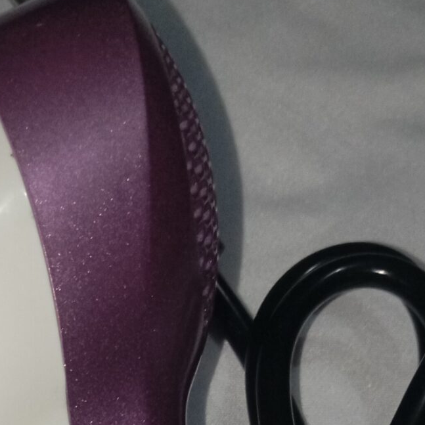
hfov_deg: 16.7
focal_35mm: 98
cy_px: 810
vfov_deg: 15.0
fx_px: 1361
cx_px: -131
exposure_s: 1/50
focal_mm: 4.22
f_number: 1.8
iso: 758
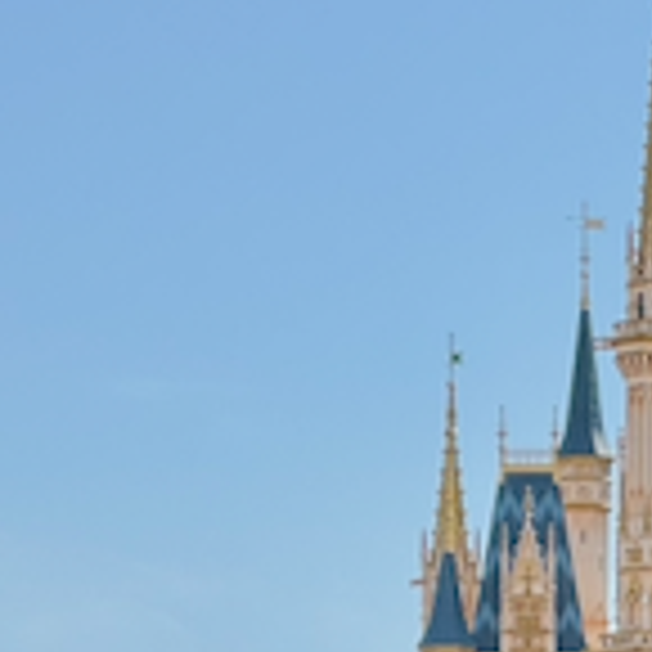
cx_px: 634
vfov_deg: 5.8
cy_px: 1048
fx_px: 6393
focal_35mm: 300
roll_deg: -0.1
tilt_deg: +2.8
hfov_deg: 5.8
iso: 25
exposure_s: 1/834
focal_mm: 9
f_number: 2.8
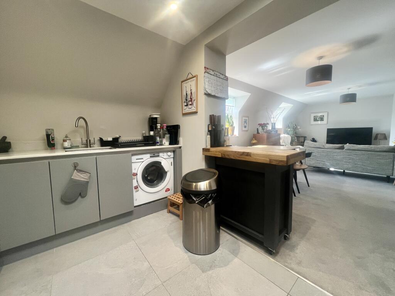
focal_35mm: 13
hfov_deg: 106.2
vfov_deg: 89.9
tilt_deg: -6.0
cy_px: 148
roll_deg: +0.2
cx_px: 198
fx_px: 148
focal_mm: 1.57
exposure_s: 1/100
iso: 50
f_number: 1.8
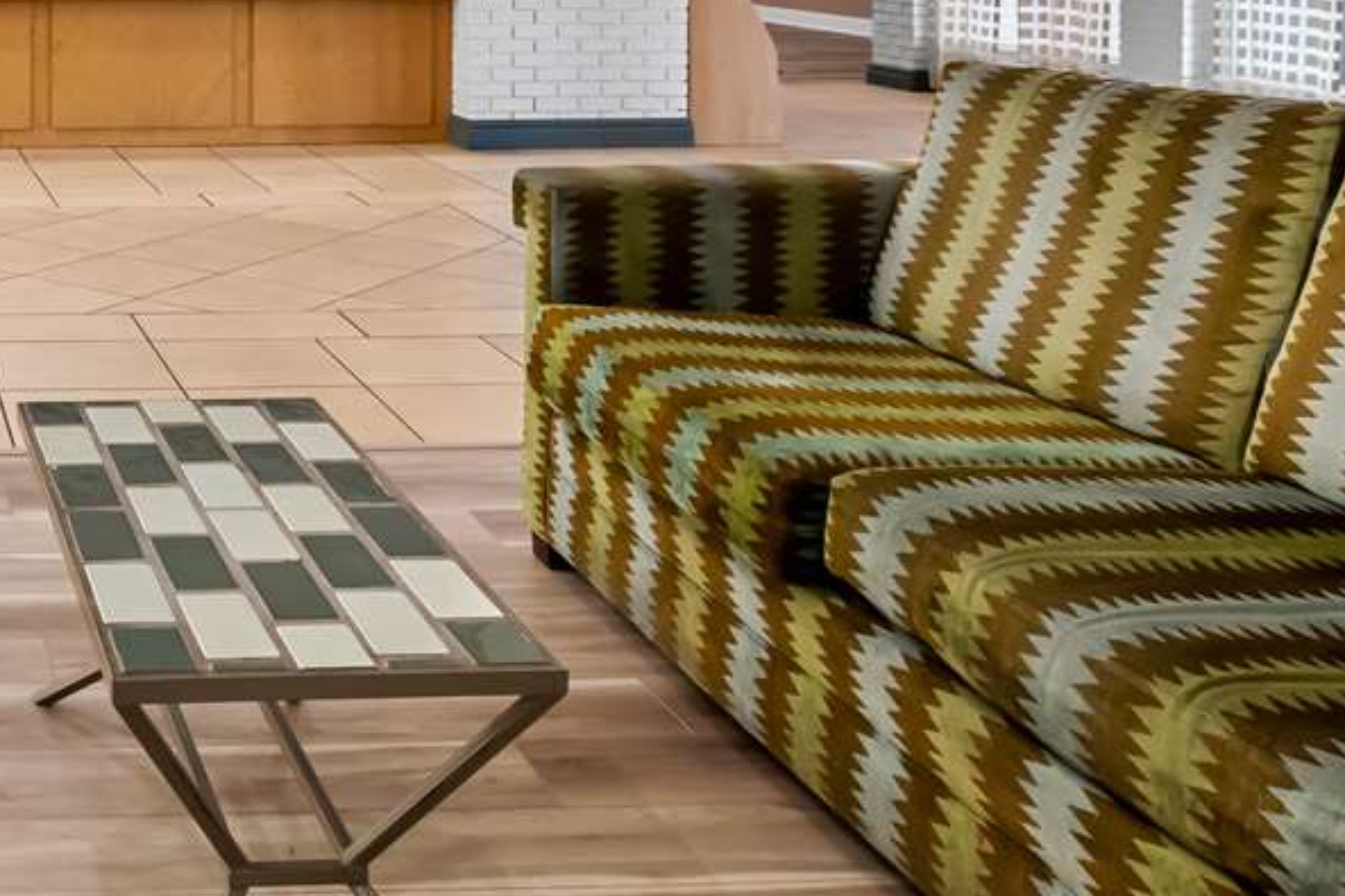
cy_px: -111
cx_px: -16
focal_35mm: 43
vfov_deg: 28.1
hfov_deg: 39.7
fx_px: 1606
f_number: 8
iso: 800
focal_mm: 17
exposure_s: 1/8
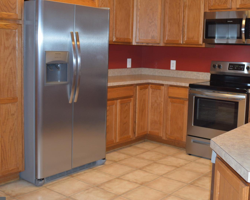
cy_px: 84
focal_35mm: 47
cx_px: 155
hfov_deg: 39.3
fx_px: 348
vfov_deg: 32.0
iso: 500
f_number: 3.8
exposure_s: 1/60
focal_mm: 22
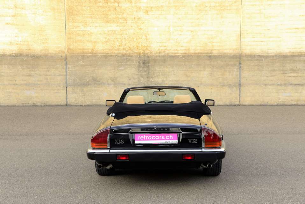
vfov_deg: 27.0
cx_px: 152
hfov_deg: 39.6
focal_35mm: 50
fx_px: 424
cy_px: 102
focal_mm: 50
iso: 200
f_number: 6.3
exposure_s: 1/100
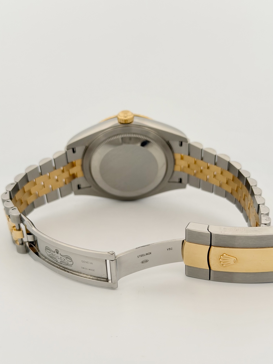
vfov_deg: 39.7
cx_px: 136
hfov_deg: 30.3
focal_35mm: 48
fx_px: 505
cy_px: 182
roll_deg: -0.1
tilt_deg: -21.7
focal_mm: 6.76
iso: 64
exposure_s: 1/1715
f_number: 1.78
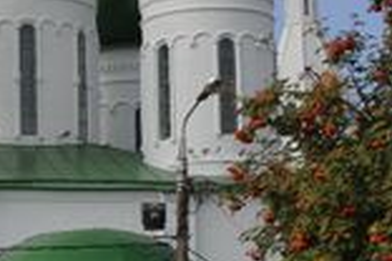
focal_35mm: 215
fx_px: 2341
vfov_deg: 6.4
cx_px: -214
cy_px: 173
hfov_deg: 9.3
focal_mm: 48
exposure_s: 1/3200
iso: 500
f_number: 5.6
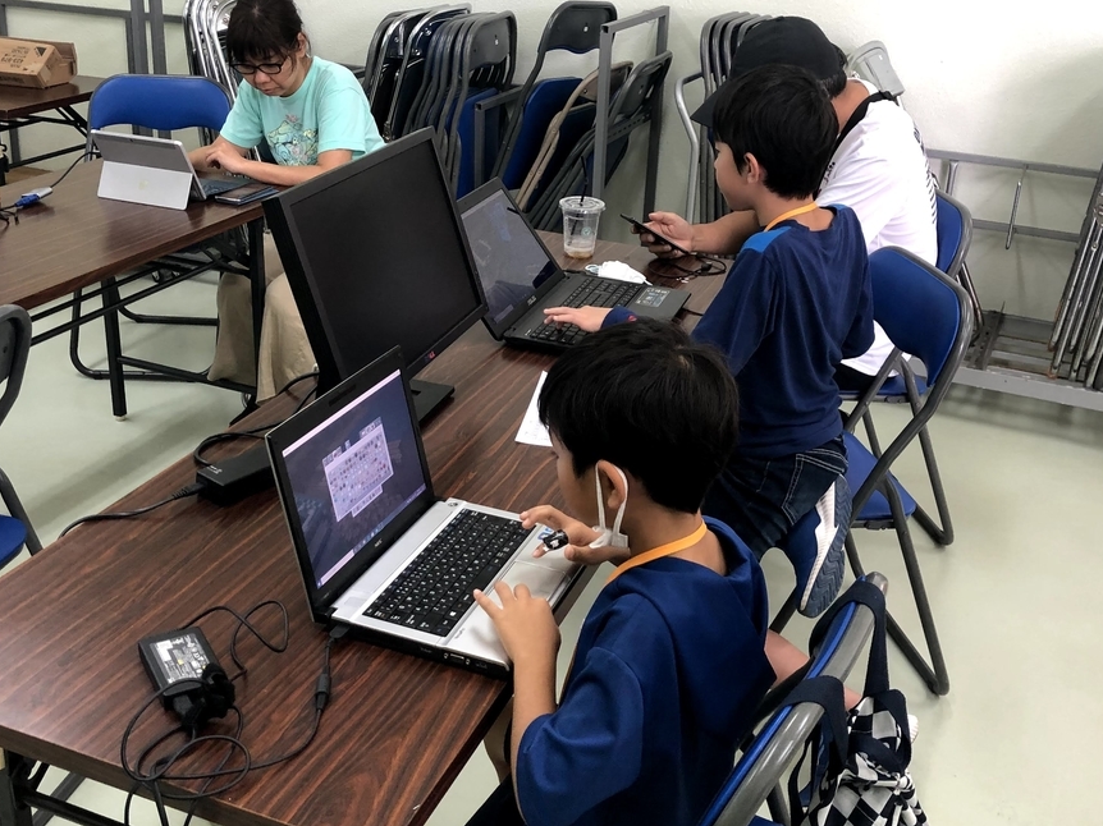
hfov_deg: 47.9
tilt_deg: -21.2
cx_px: 523
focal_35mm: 39
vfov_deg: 36.7
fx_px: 1242
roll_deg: -2.8
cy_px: 348
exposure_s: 1/24
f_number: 1.8
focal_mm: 4
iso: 40
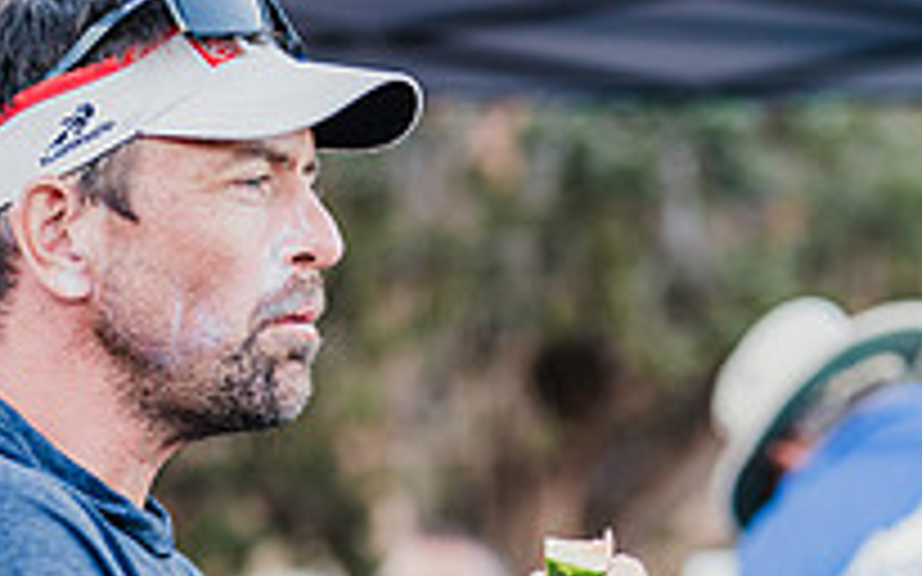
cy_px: 587
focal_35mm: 144
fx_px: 3617
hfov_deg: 14.5
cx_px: 648
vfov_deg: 9.0
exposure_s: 1/400
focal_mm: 50
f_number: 1.4
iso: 100
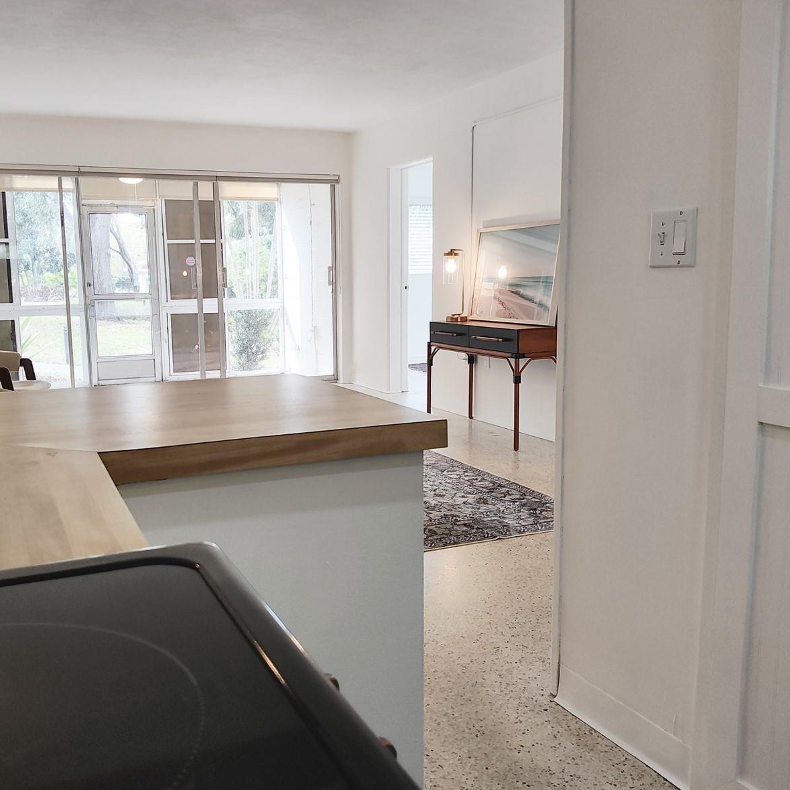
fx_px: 775
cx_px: 328
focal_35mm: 30
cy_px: 393
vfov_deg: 54.0
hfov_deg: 53.8
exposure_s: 1/120
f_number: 1.5
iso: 186
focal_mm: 4.15
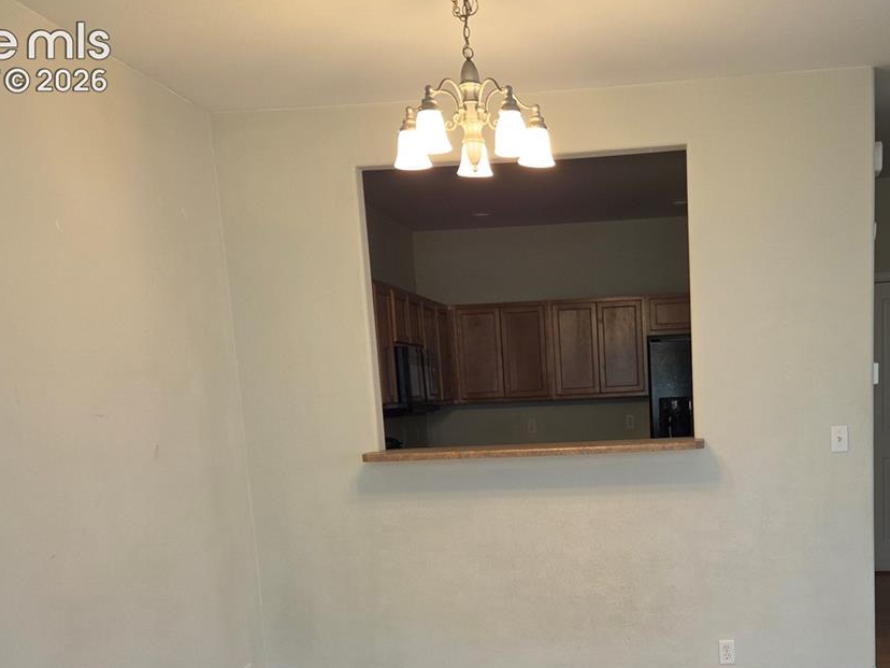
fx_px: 1028
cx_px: 589
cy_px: 539
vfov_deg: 34.8
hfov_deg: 46.1
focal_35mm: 40
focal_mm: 5.4
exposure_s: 1/60
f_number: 1.8
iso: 64
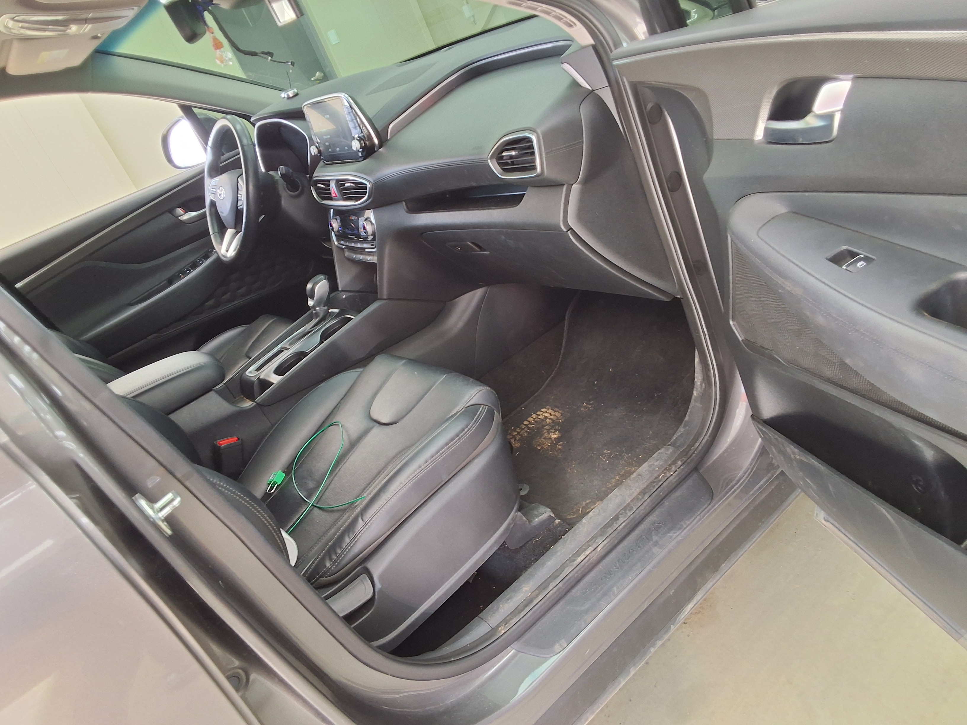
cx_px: 484
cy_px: 362
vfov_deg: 49.7
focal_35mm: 28
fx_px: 782
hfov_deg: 63.4
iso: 100
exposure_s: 1/40
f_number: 1.9
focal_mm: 2.91
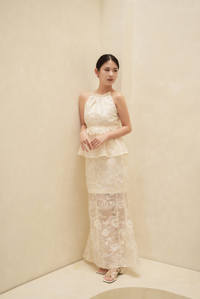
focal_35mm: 50
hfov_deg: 27.0
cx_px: 100
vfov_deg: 39.6
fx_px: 417
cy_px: 150
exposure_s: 1/125
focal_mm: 50
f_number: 4
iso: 250
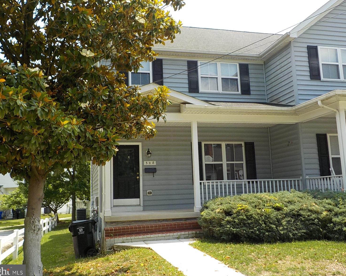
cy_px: 138
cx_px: 169
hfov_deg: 55.7
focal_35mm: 32
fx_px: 328
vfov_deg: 45.8
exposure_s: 1/500
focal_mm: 4.1
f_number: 3.3
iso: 125
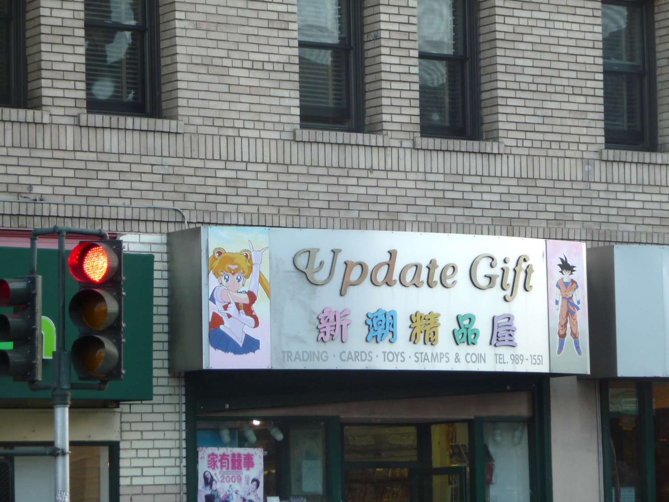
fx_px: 3440
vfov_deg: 8.3
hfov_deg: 11.1
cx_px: 334
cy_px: 251
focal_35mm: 178
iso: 160
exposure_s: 1/80
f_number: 4.8
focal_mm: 30.5
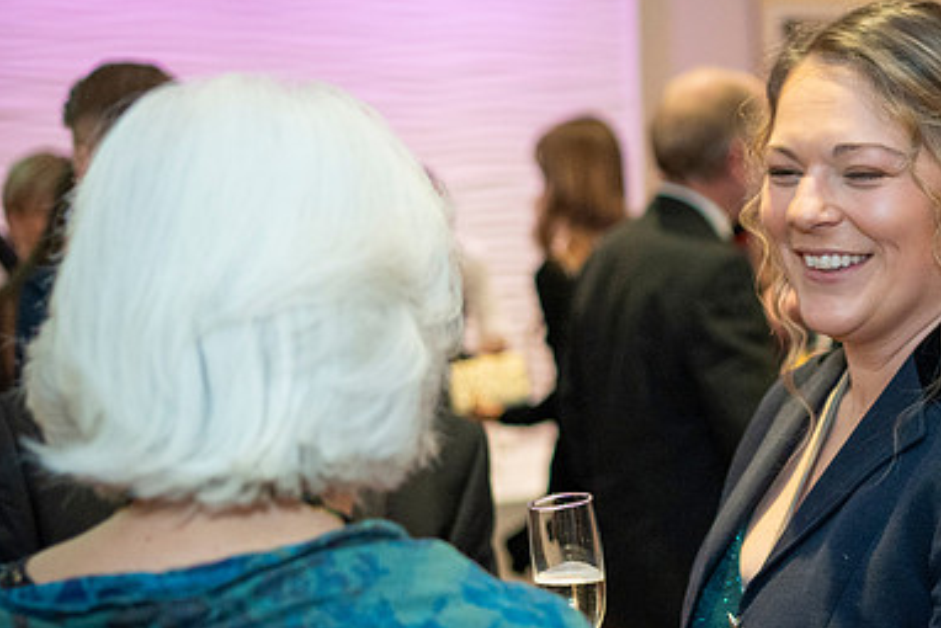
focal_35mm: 79
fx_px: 2066
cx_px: 709
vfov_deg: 17.3
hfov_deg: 25.4
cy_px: 280
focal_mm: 35
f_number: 2
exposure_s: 1/80
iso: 1250
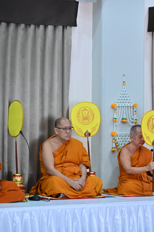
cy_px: 116
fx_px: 950
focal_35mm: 148
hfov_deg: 9.2
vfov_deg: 13.9
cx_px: 171
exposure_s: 1/160
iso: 2500
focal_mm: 98
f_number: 4
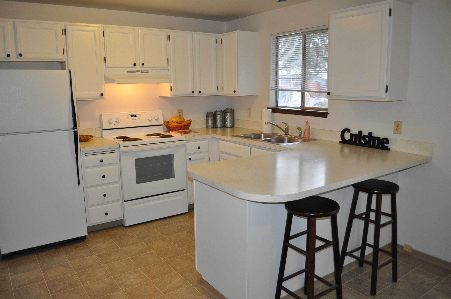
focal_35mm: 27
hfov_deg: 67.4
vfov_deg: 47.8
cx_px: 226
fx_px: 338
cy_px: 150
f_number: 3.5
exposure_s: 1/60
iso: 800
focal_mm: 18
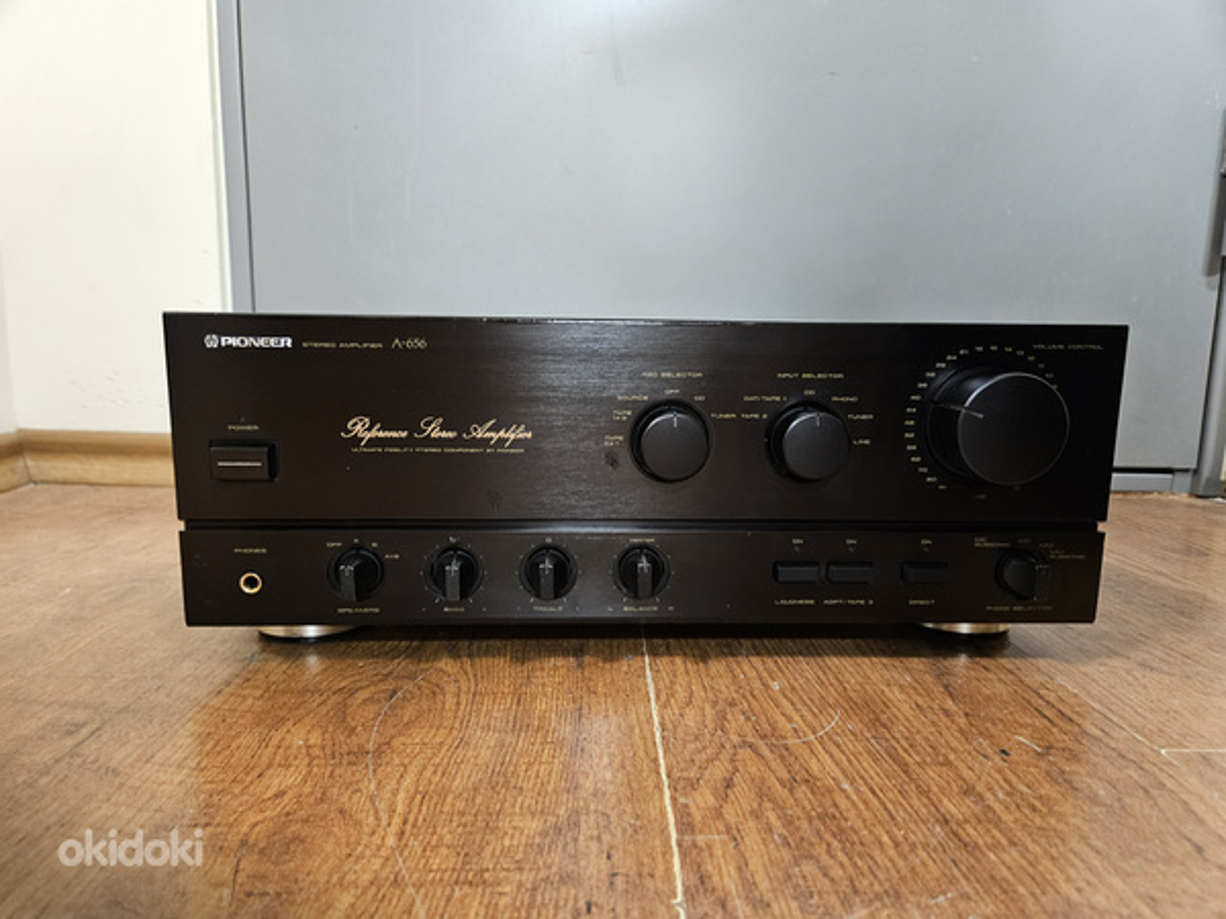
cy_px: 460
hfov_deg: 73.9
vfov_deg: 58.9
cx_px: 613
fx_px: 815
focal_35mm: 23
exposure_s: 1/25
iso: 640
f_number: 1.8
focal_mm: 5.4
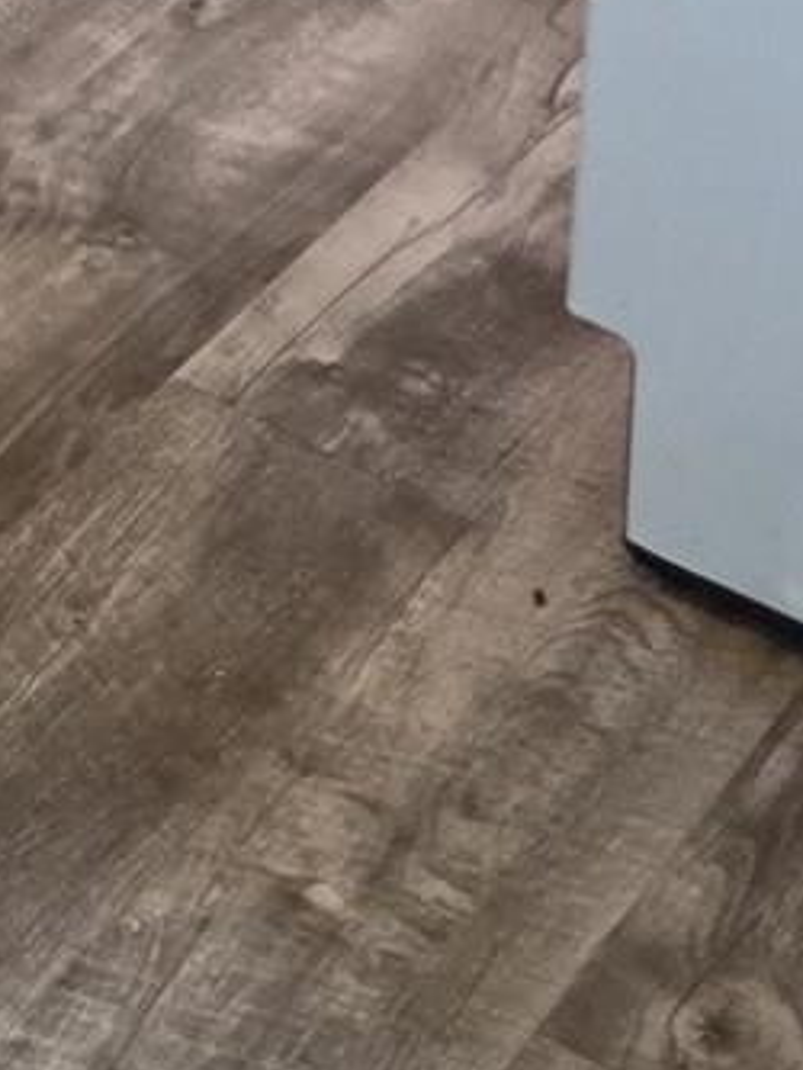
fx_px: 4915
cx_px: -324
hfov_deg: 9.1
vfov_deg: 9.9
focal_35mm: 159
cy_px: -1947
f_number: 1.8
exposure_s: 1/120
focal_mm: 5.4
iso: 500
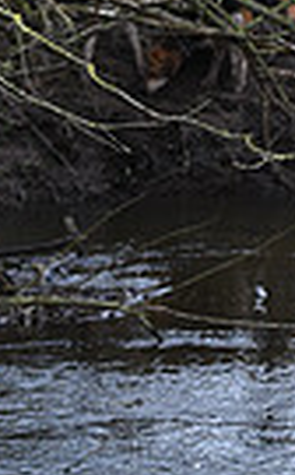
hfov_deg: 4.1
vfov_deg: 6.9
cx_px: 966
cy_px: 116
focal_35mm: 306
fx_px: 3949
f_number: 5.6
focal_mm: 70
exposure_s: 1/1250
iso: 1800
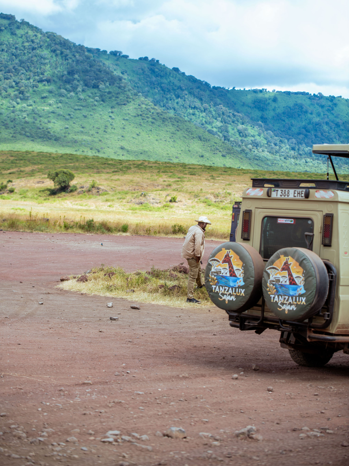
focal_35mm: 76
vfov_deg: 25.6
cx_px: 174
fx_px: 1022
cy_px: 203
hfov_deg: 19.4
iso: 100
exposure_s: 1/320
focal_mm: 70
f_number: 3.2
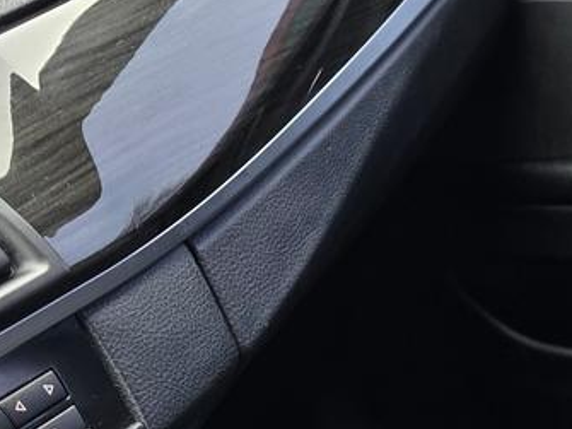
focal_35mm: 88
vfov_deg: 14.8
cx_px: 840
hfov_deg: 19.6
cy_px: 757
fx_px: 1454
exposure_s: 1/53
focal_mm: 6.3
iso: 160
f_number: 1.7
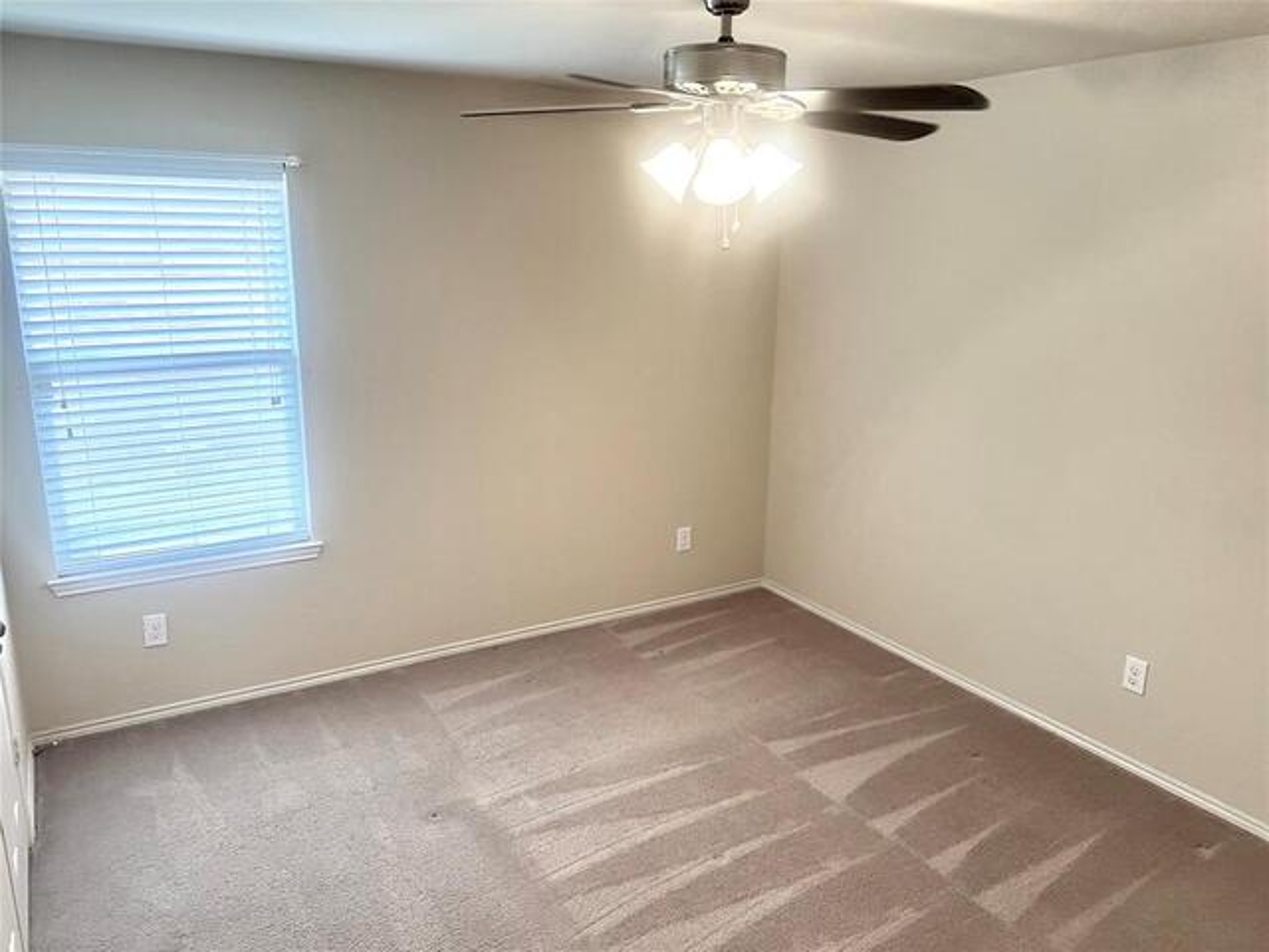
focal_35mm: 26
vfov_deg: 53.1
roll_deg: -0.3
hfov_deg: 67.3
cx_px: 634
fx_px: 953
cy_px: 476
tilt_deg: -14.4
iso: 100
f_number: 1.5
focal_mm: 5.7
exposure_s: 1/60
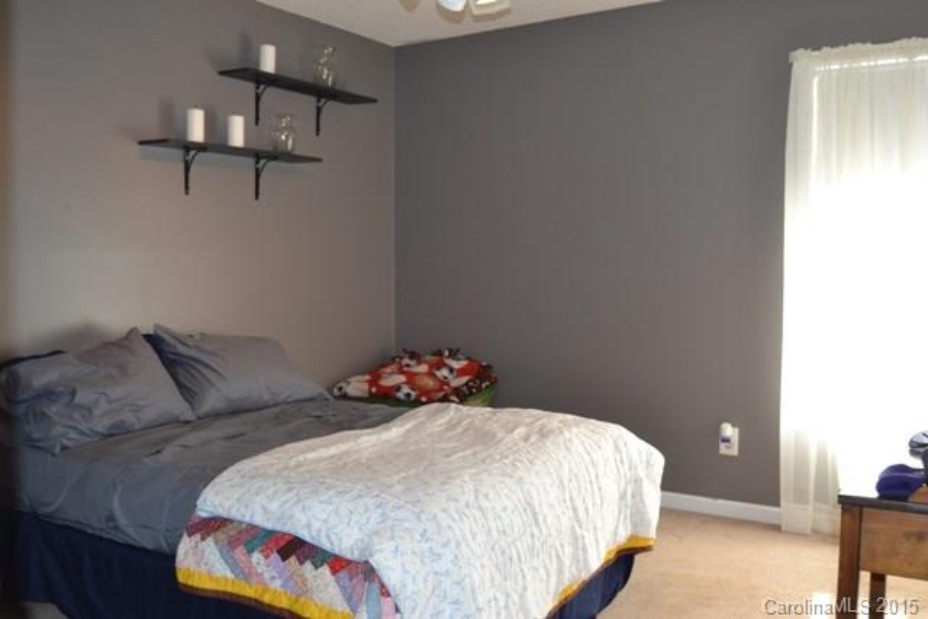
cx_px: 464
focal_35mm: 33
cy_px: 310
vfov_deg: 40.0
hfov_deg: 57.2
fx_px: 851
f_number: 4
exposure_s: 1/60
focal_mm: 22
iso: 400
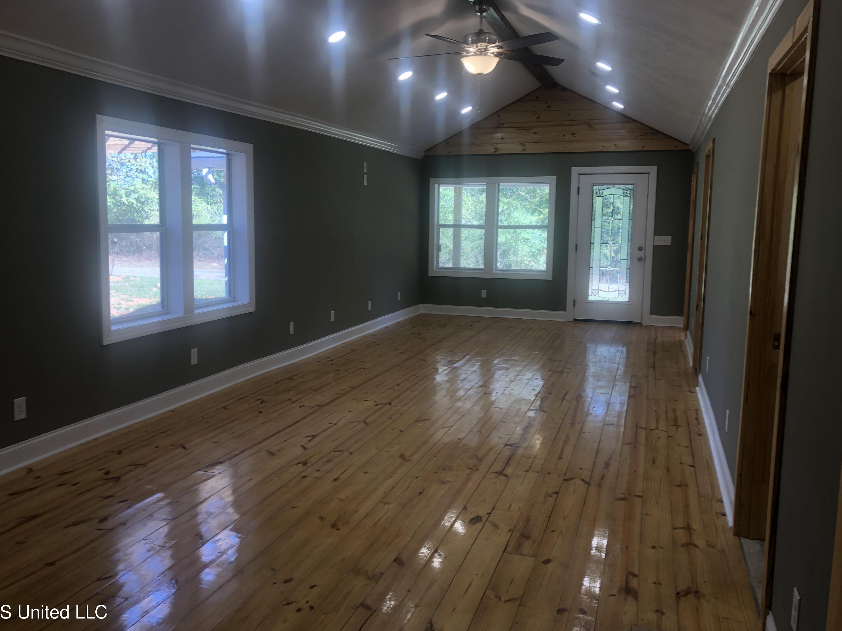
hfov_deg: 61.7
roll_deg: +1.1
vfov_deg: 48.2
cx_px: 409
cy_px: 315
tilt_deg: -7.5
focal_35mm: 29
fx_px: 705
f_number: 1.8
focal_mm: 3.99
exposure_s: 1/120
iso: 50
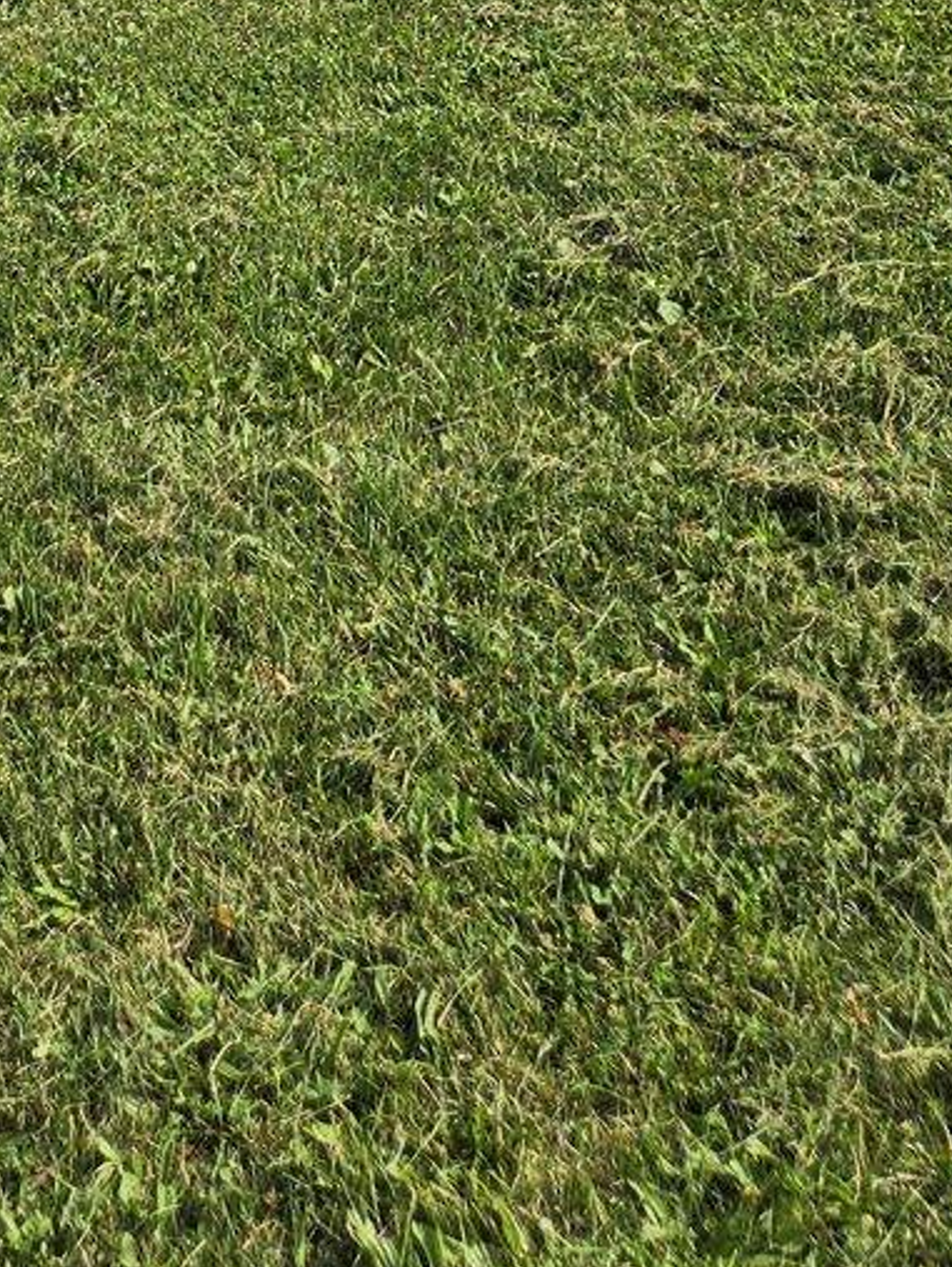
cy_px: -472
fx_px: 2490
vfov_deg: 24.2
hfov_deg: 20.2
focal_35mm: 68
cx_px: -209
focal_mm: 5.4
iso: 80
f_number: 1.8
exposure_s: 1/5259
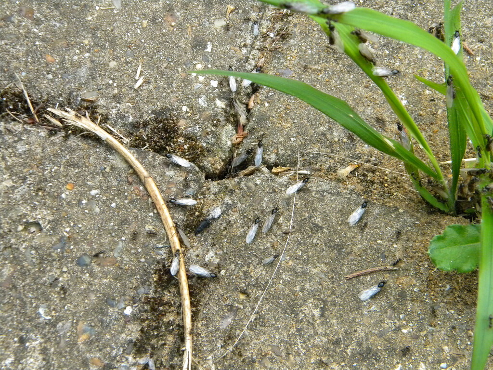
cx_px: 246
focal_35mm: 83
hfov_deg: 23.6
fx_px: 1182
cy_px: 185
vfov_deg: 17.8
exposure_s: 1/284
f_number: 4.5
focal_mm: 15.1
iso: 400
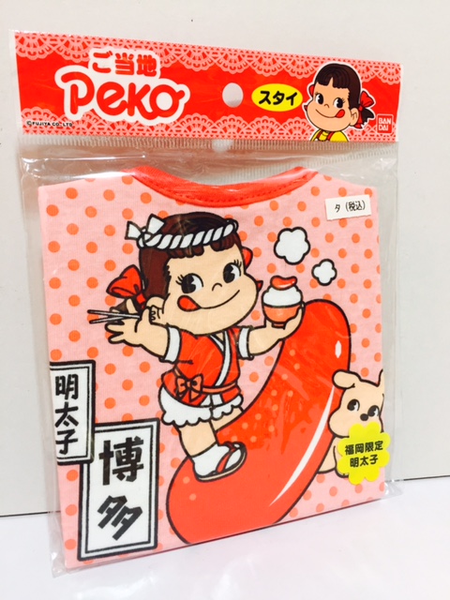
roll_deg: +0.5
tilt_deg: -10.0
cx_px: 225
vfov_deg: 61.7
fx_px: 503
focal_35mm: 29
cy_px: 300
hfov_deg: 48.2
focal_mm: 4.15
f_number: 2.2
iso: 125
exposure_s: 1/33
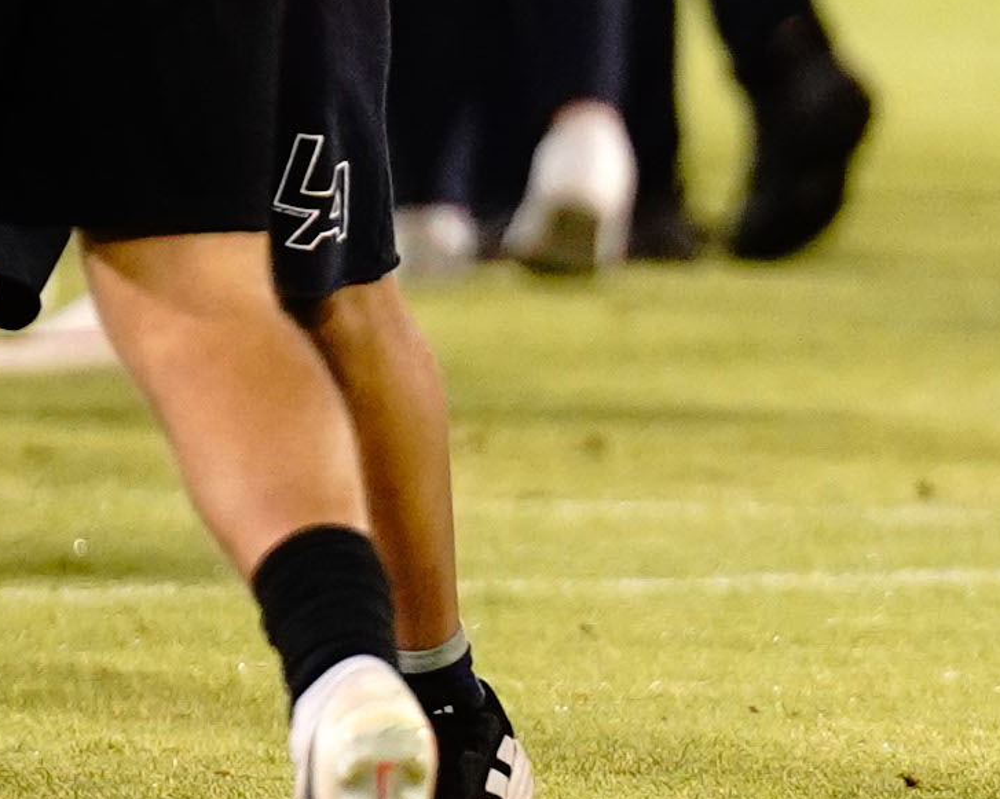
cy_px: 58
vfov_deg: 0.7
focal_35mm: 2287
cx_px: 1785
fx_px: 67659
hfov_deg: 0.8
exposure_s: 1/1000
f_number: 2.8
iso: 2500
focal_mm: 300
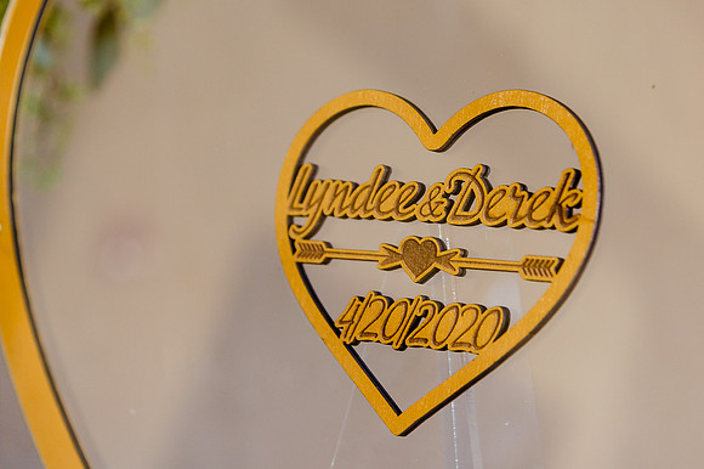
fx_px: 2094
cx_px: 436
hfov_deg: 19.1
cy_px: 203
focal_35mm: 107
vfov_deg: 12.8
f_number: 4.5
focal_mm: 85
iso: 1250
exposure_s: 1/80
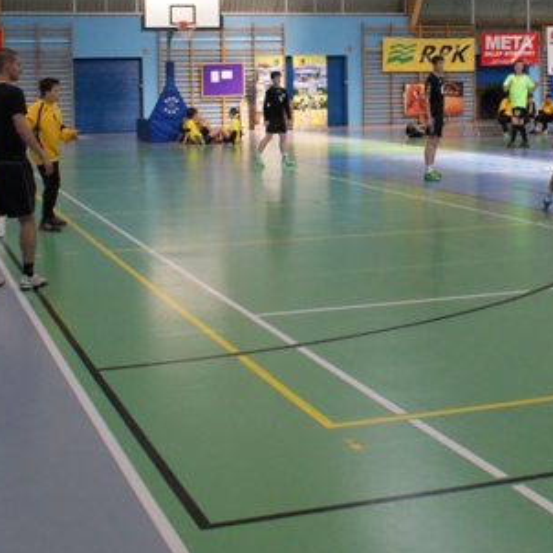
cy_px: 205
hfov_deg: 26.4
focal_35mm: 65
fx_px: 1175
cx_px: 357
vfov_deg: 26.4
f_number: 10
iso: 1600
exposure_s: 1/320
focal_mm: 24
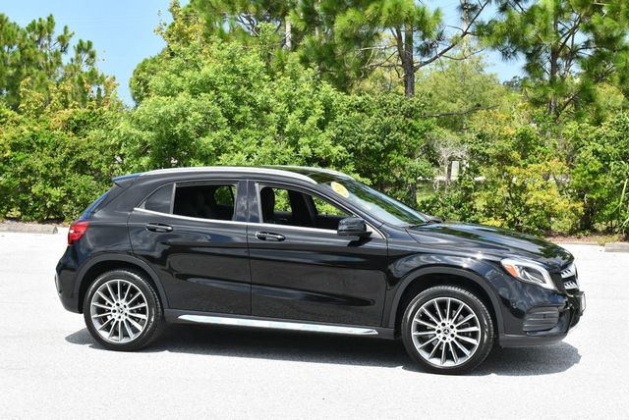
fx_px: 1119
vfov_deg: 21.3
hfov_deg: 31.4
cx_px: 314
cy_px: 210
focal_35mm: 64
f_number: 8
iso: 180
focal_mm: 32
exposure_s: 1/250
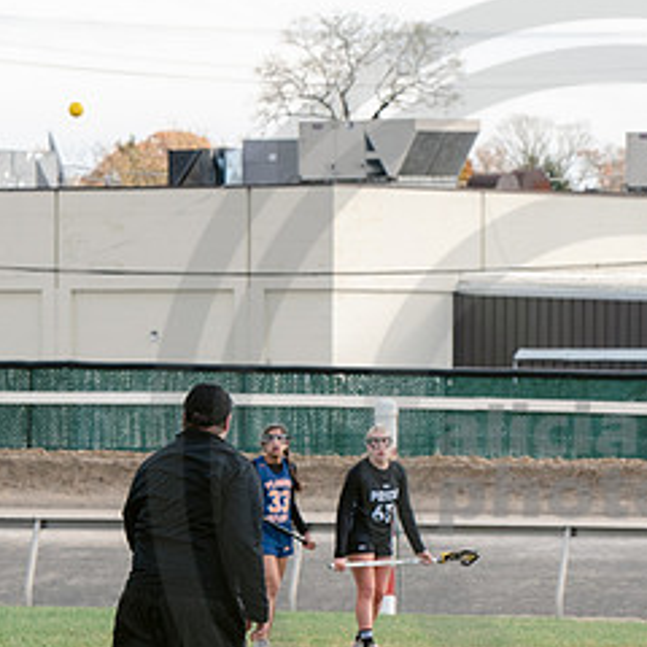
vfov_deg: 4.8
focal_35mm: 367
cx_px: 864
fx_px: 7761
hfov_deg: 4.8
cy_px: 498
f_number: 7.1
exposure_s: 1/800
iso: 400
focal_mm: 116
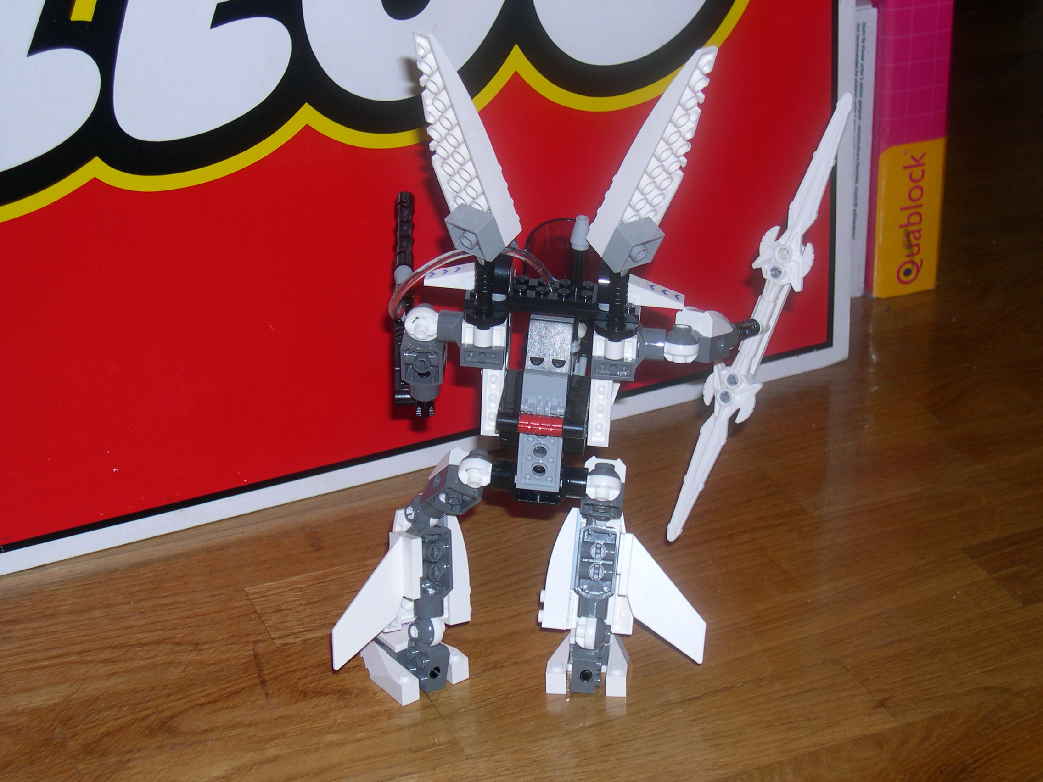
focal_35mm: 67
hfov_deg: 29.0
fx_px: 2019
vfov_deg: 21.9
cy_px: 391
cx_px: 522
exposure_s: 1/60
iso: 100
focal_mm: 14.2
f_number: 3.7
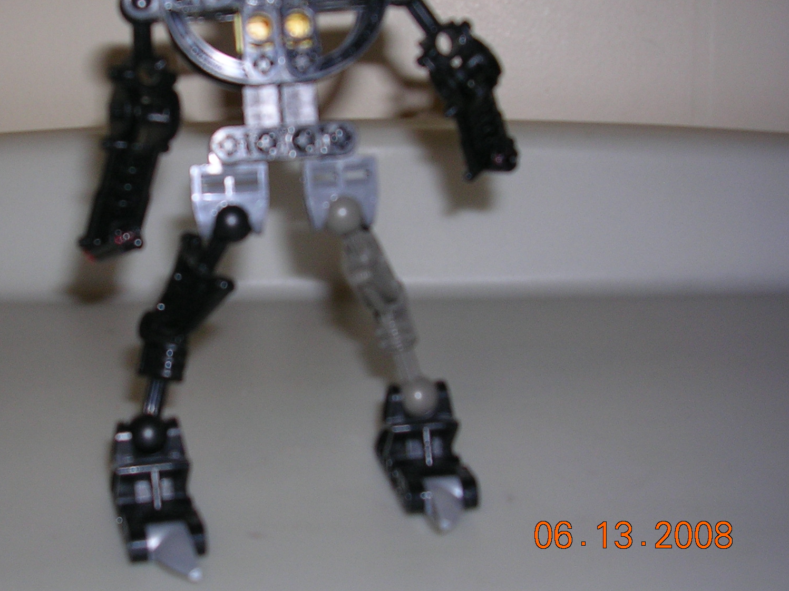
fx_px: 1185
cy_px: 215
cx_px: 268
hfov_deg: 36.5
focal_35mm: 52
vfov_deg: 27.9
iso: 50
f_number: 2.8
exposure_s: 1/60.1
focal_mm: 5.8
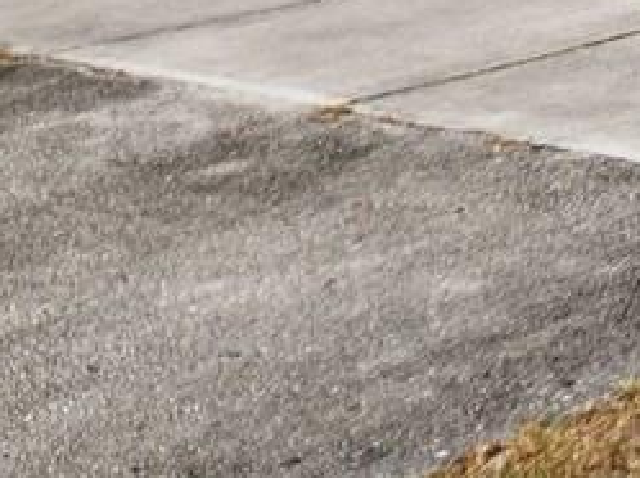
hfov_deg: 10.2
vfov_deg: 8.7
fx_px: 2732
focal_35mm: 148
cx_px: 1863
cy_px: -815
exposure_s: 1/3220
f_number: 1.8
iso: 20
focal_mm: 5.4
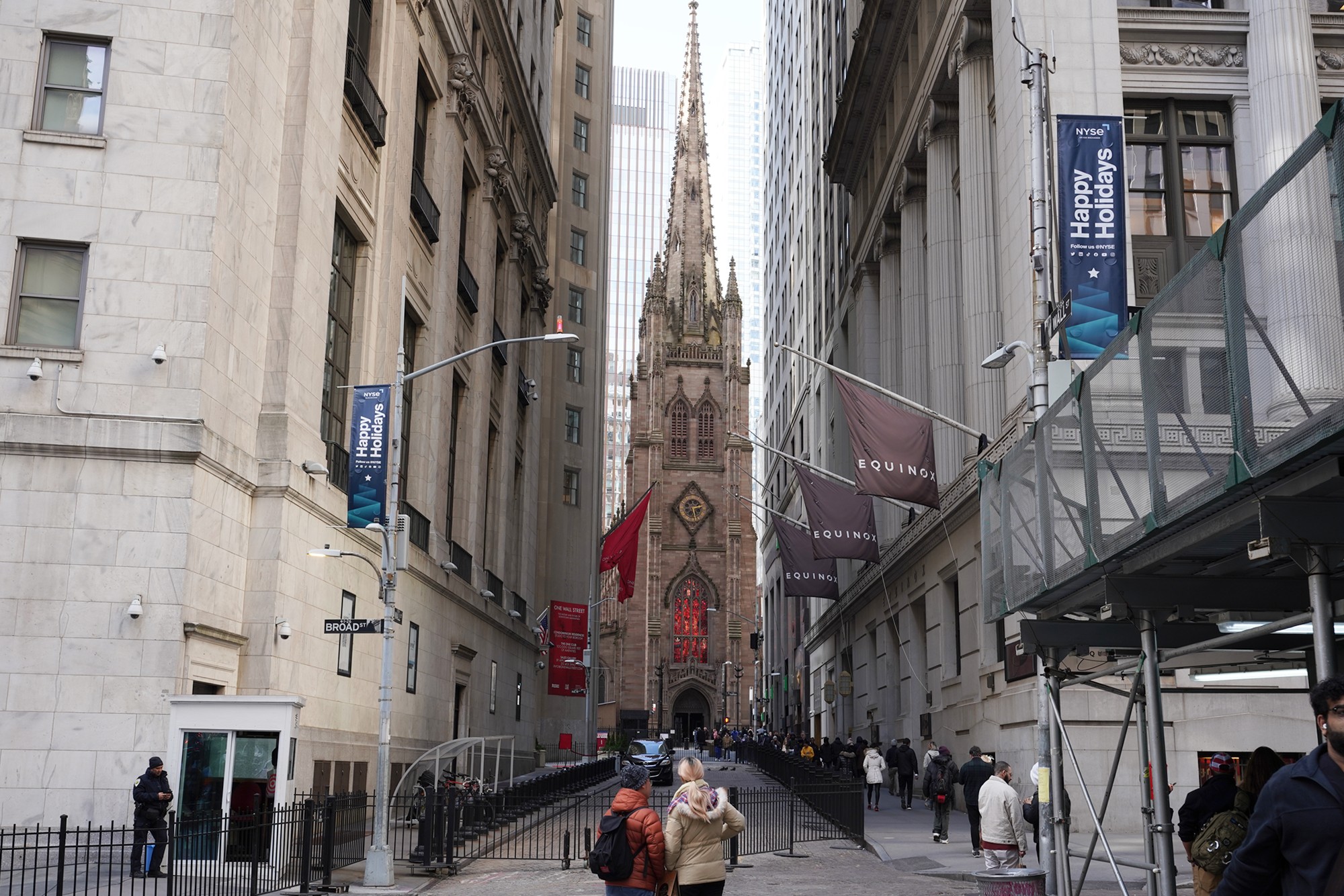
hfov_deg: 54.4
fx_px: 1307
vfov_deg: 37.9
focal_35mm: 35
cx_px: 672
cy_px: 448
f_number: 8
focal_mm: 35
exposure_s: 1/100
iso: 400
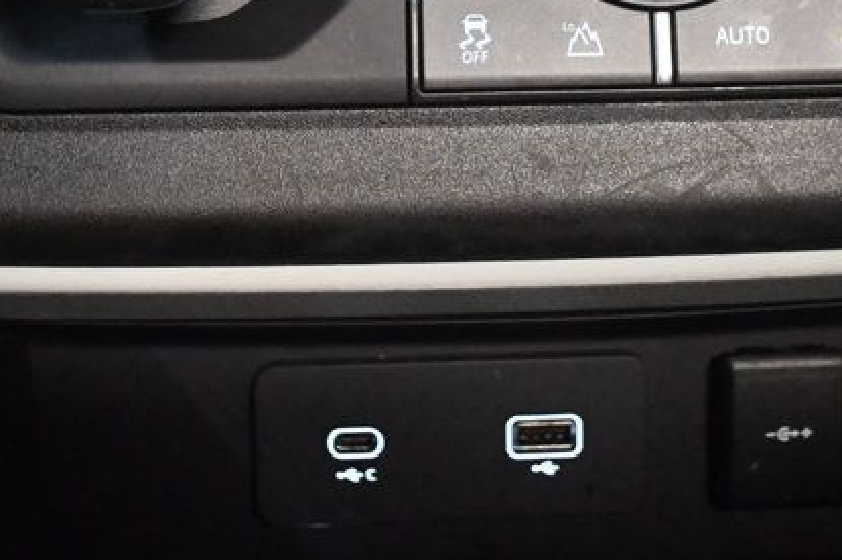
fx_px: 1729
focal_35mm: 74
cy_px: -97
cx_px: 536
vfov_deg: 17.6
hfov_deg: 27.3
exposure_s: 1/60
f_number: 3.8
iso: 5000
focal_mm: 20
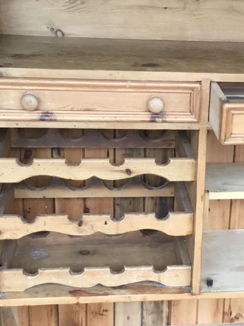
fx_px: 705
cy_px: 191
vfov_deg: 26.0
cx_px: 205
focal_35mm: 75
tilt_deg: -22.3
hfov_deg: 19.4
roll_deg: -4.8
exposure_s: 1/33
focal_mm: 3.3
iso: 160
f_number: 2.4
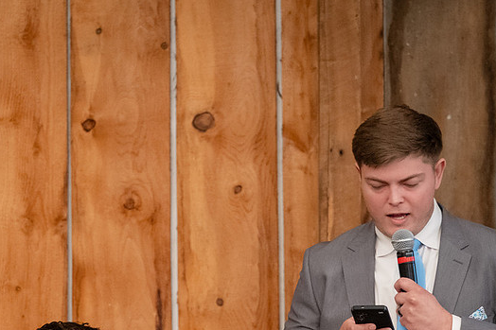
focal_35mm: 268
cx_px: 107
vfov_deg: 5.1
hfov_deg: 7.7
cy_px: 346
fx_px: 3691
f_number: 2.8
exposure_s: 1/200
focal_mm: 123
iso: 6400
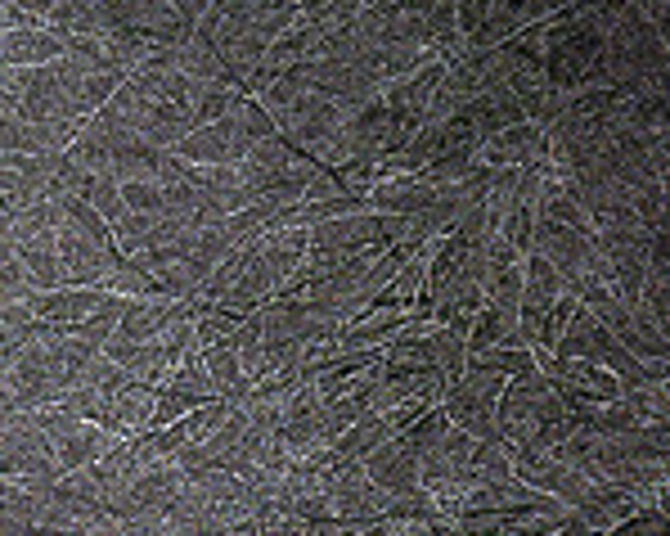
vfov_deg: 0.8
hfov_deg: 1.1
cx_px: 168
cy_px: 737
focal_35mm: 1839
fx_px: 36442
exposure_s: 1/1250
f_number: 4
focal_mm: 165
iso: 400
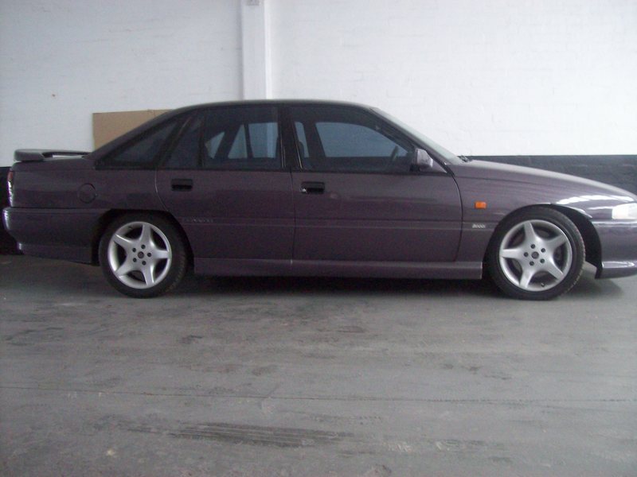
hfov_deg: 51.4
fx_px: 662
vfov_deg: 39.7
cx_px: 318
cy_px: 238
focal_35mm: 36
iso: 200
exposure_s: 1/8
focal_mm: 6
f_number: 2.7
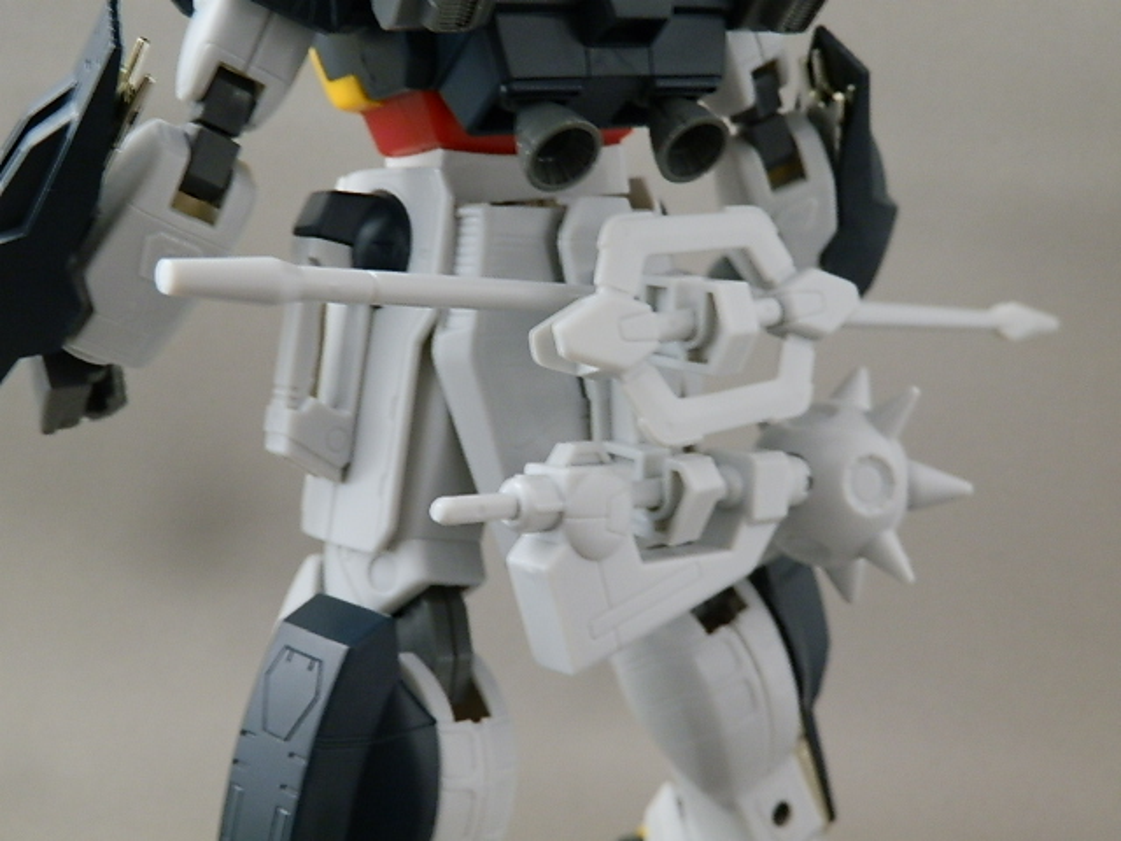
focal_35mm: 34
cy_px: 420
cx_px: 560
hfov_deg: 54.0
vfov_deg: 41.8
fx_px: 1101
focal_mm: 6.17
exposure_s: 1/8
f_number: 3.5
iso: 200
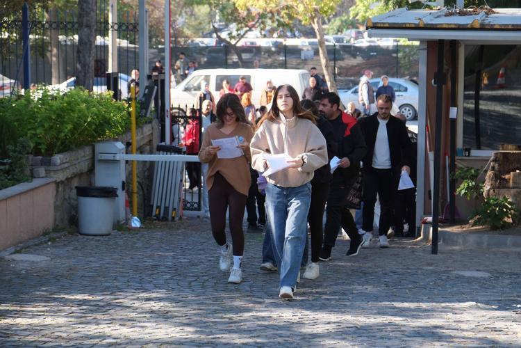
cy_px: 174
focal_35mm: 83
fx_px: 1201
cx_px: 260
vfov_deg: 16.5
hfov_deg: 24.5
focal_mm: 55
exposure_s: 1/250
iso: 400
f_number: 4
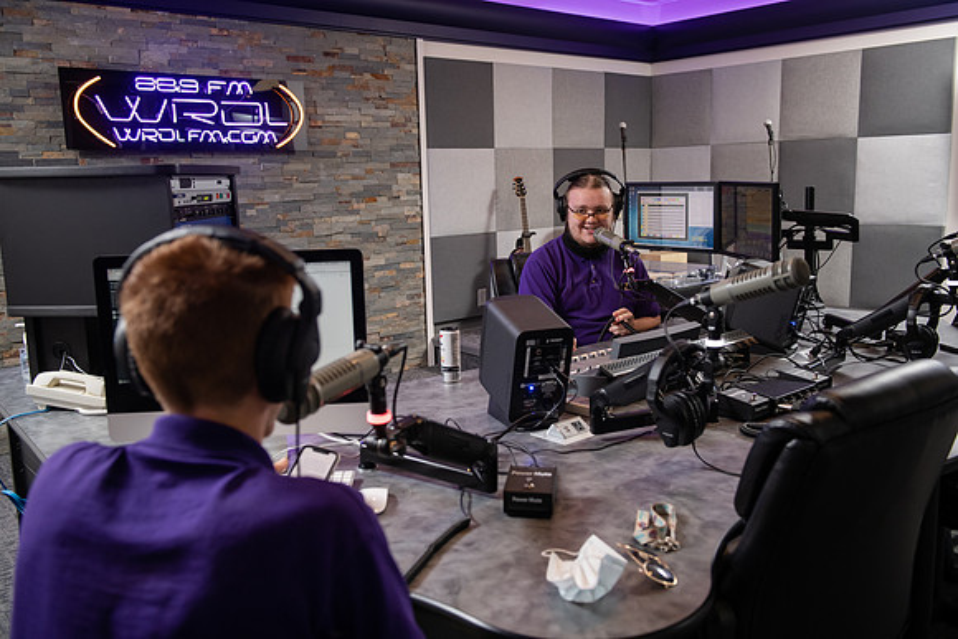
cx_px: 479
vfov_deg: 41.1
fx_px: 852
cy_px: 320
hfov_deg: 58.7
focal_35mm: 32
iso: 1250
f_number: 4
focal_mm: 32
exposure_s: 1/125
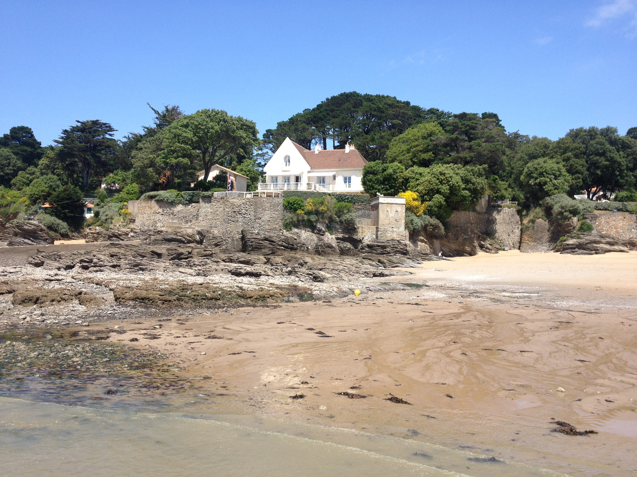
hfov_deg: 52.6
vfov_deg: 40.7
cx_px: 318
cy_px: 238
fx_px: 644
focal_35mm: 35
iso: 50
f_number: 2.4
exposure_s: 1/1175
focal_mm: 4.28
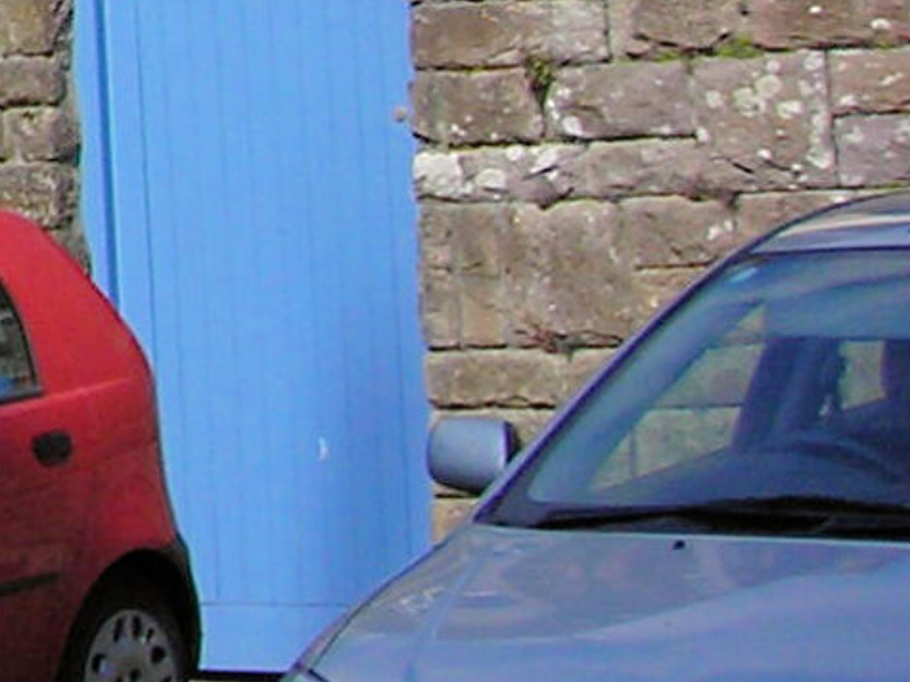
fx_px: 5388
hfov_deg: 8.6
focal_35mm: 205
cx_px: -1452
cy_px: -906
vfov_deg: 6.9
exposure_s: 1/190
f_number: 6.4
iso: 50
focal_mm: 6.3
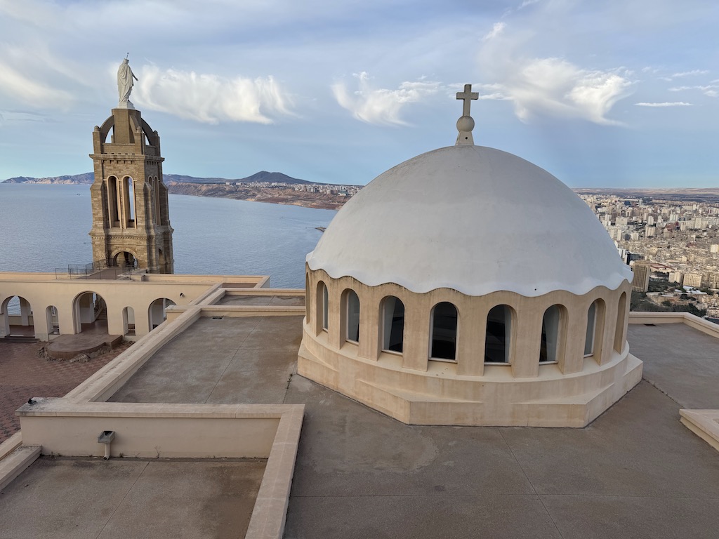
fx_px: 498
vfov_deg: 56.8
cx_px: 360
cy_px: 270
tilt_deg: -9.7
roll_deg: -1.3
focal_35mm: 24
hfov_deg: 71.6
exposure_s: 1/2415
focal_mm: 6.76
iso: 80
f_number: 1.78
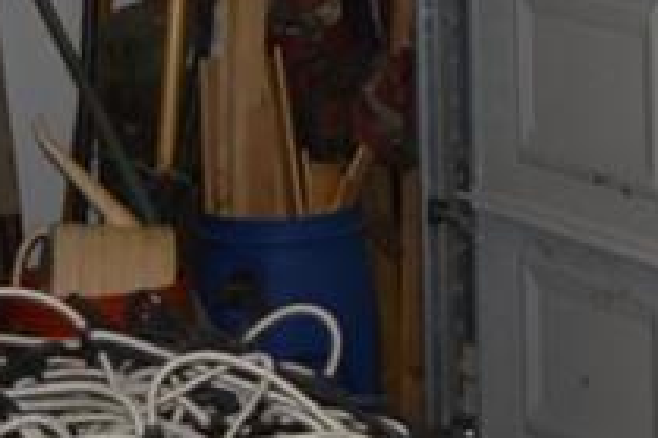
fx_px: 3624
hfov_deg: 9.8
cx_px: 1244
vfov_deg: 6.6
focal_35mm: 198
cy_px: -555
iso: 100
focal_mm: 27
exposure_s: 1/60
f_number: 4
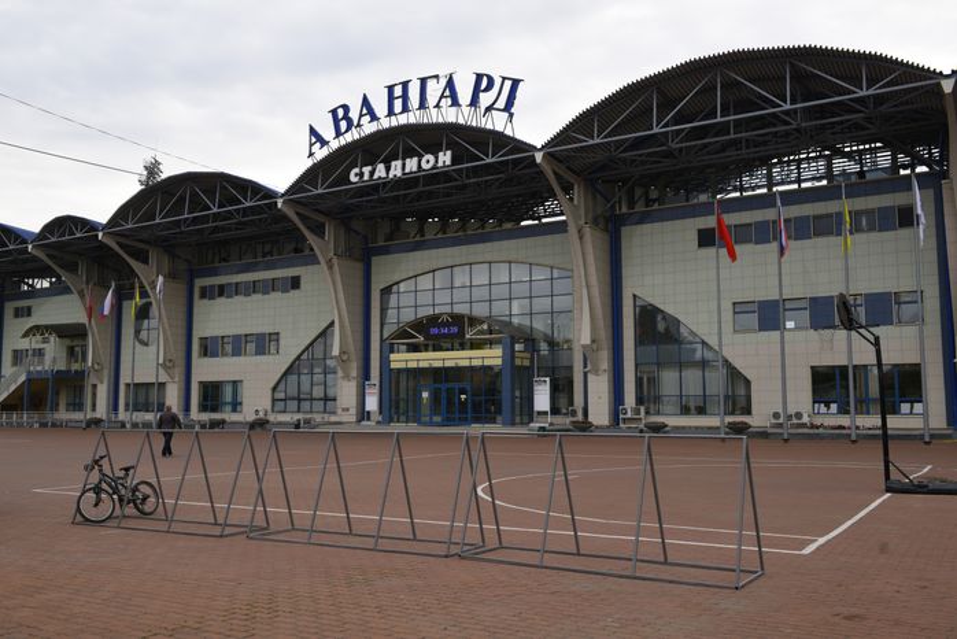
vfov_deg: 41.2
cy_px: 320
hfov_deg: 58.7
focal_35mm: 32
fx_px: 851
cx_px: 478
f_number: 5.6
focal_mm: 32
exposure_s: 1/320
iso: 200
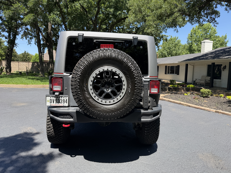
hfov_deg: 71.6
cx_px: 116
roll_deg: -1.1
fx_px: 160
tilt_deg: -5.9
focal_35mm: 24
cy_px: 86
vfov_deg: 56.8
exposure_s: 1/1493
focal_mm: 6.76
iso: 100
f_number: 1.78
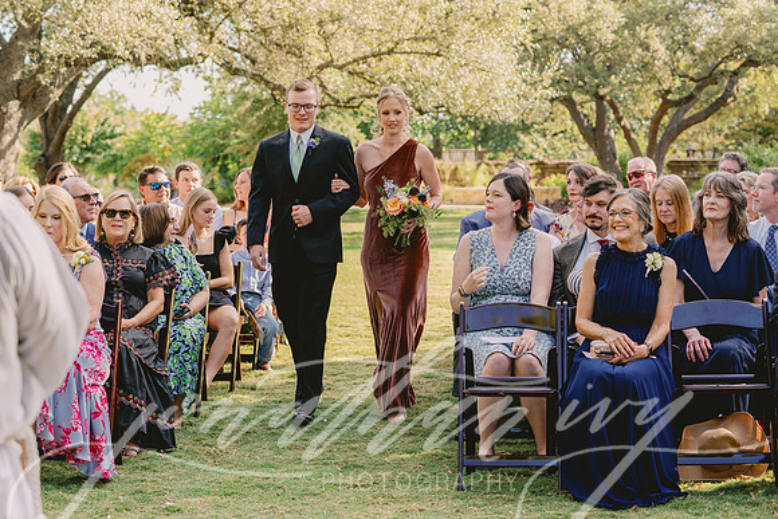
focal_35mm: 79
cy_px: 243
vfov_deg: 17.2
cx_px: 378
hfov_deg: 25.6
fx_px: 1713
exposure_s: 1/250
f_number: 4
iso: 200
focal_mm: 73
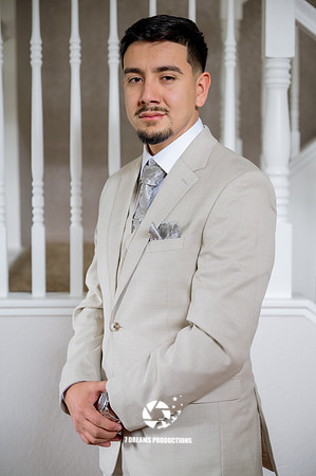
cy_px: 238
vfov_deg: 28.9
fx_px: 924
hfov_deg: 19.4
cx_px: 158
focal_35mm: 70
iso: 1250
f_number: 3.2
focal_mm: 70
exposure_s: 1/100
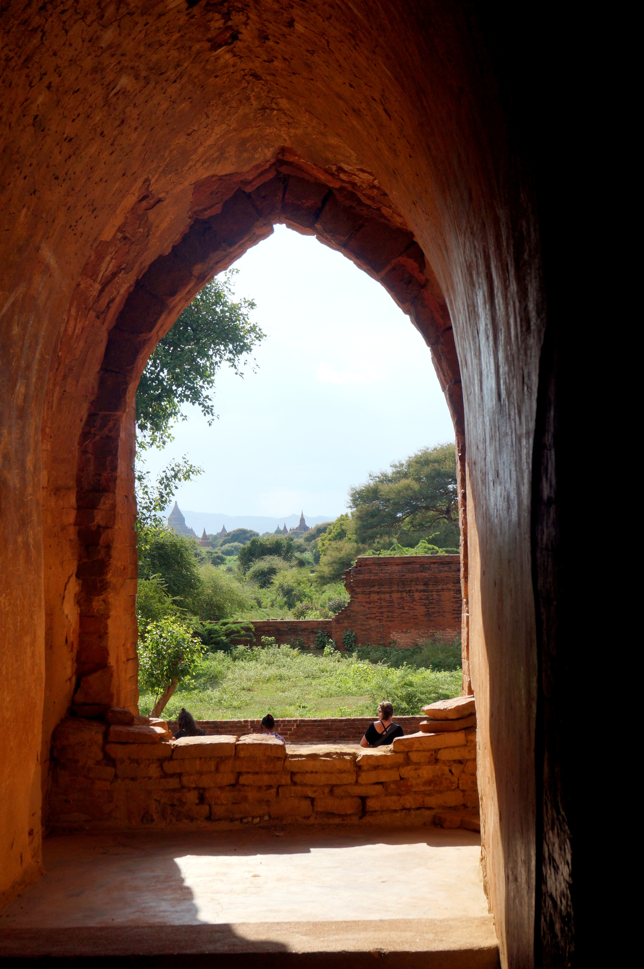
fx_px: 1493
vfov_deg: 36.0
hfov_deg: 24.3
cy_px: 484
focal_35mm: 56
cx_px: 322
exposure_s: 1/320
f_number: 13
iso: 200
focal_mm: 37
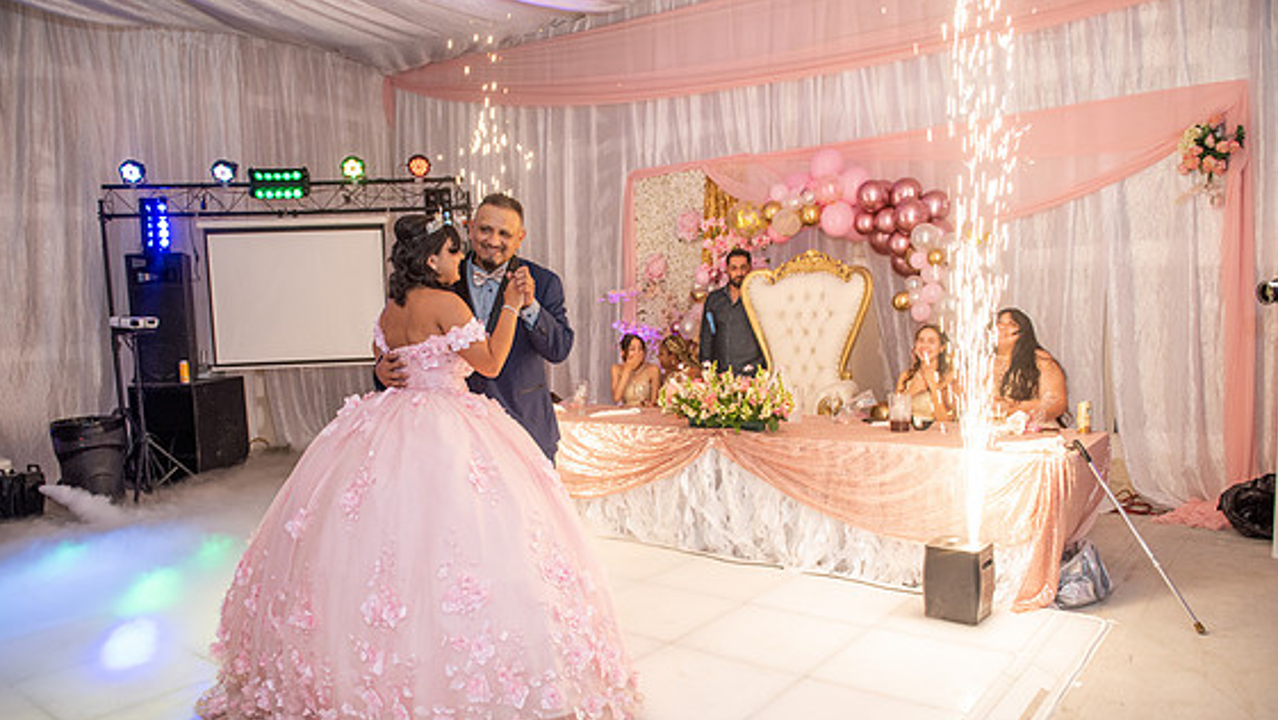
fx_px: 881
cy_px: 418
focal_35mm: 26
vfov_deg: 44.3
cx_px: 620
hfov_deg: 71.9
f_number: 3.5
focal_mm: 24
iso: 1250
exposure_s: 1/160
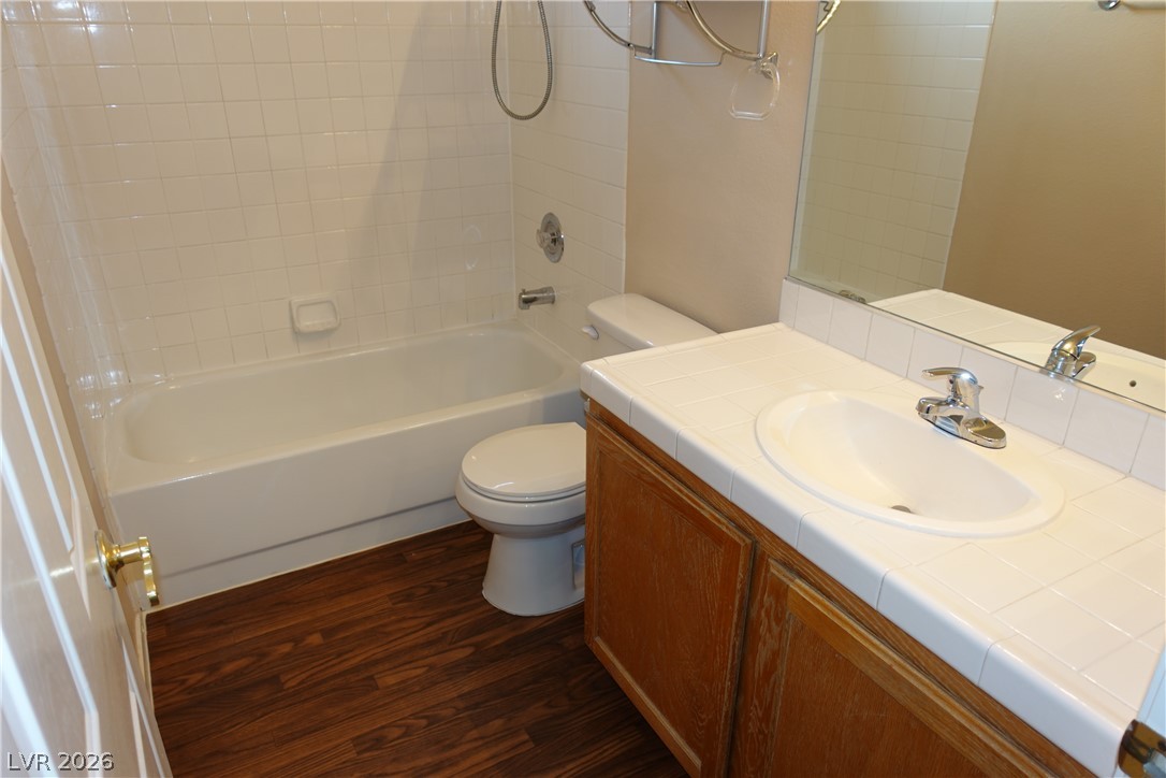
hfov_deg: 73.7
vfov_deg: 53.1
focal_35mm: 24
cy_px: 389
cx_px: 583
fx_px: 777
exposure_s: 1/30
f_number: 2.2
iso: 125
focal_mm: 8.8
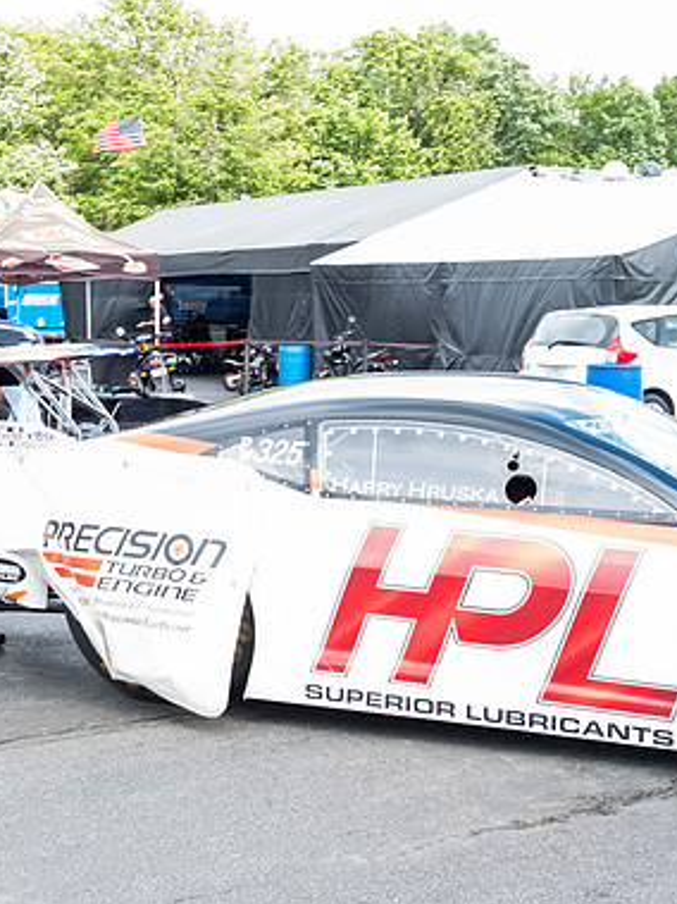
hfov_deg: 27.4
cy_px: 457
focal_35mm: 53
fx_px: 1383
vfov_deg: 36.2
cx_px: 257
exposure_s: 1/125
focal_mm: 24.3
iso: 400
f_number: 5
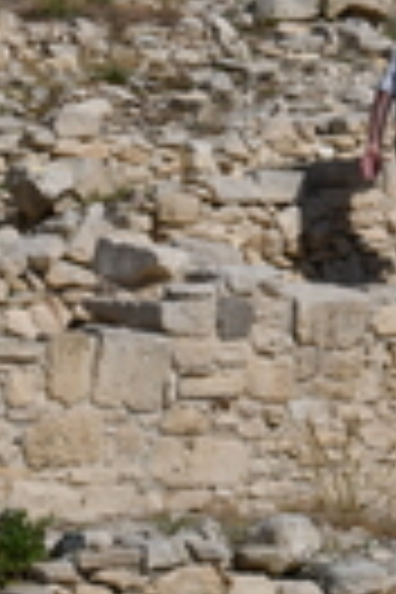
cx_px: 450
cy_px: 7
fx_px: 4108
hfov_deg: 5.5
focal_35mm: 249
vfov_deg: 8.2
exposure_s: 1/250
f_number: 20
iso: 200
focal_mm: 50
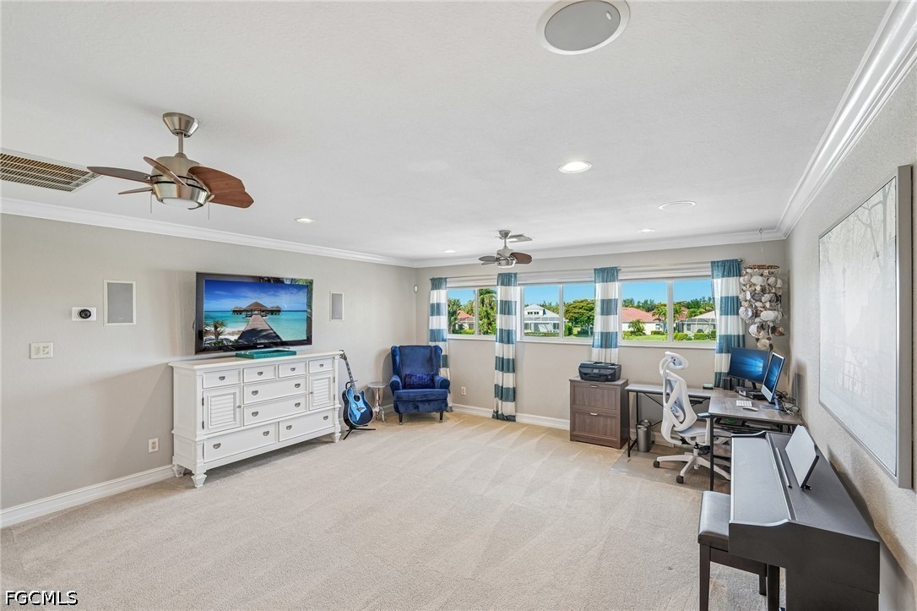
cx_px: 458
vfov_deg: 73.7
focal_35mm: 16
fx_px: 407
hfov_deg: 96.8
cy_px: 306
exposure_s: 1/20
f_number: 8
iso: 400
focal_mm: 16
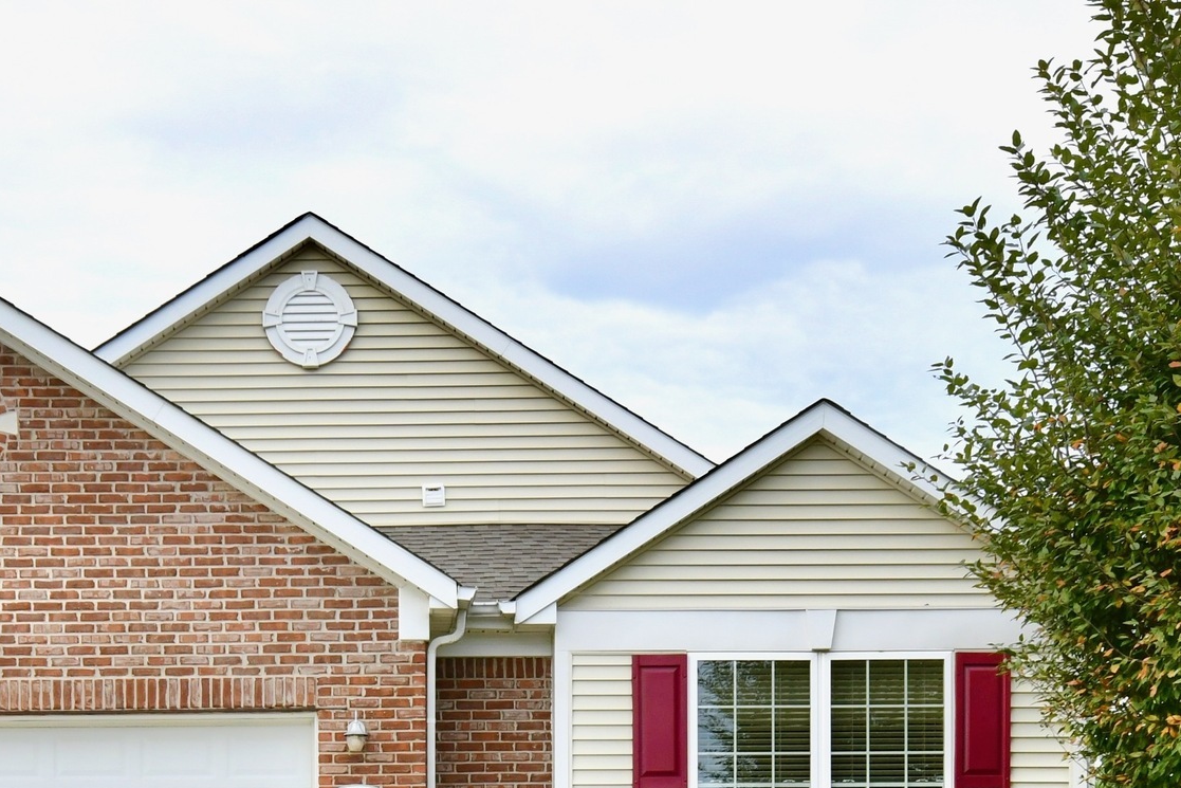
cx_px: 554
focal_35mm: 44
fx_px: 1444
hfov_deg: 44.5
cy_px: 795
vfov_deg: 28.6
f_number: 8
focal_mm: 16
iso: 640
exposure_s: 1/250
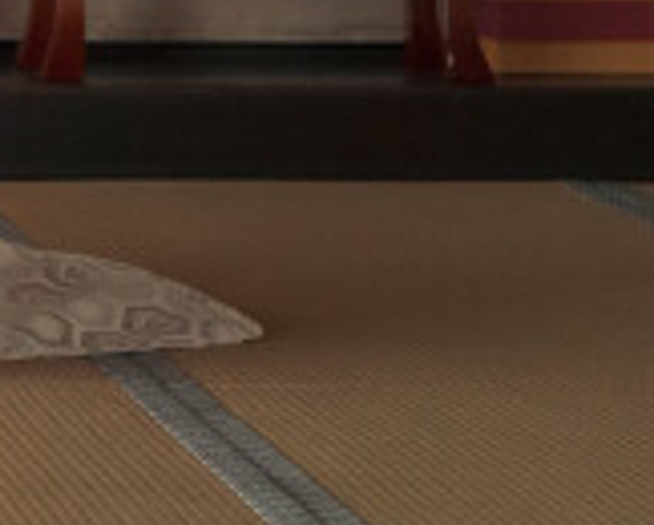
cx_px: -727
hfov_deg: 7.2
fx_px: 4942
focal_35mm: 255
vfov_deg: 6.0
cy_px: -462
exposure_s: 1/80
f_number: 2.5
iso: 1600
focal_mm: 55
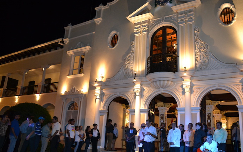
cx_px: 132
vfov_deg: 41.8
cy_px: 84
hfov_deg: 62.8
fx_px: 199
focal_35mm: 30
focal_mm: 18
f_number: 3.5
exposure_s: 1/60
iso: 1600
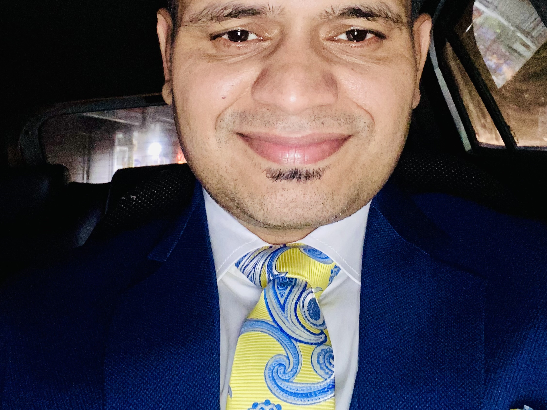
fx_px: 648
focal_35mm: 41
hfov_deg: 45.8
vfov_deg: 33.7
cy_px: 62
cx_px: 269
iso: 250
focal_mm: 2.71
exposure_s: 1/18
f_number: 2.2
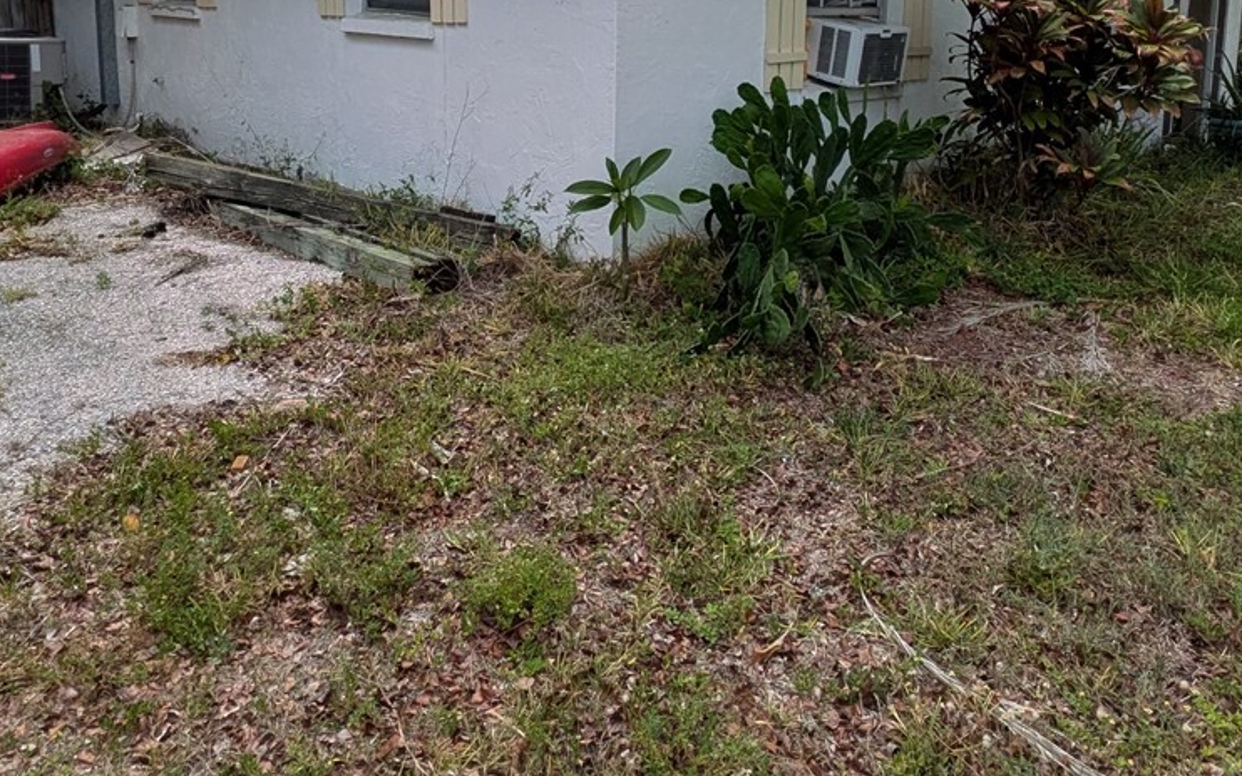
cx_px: 654
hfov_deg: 59.6
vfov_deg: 37.6
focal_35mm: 32
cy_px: 122
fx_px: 1083
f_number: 2.2
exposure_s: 1/3846
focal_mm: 1.85
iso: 51
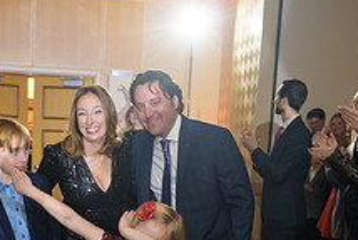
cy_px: 256
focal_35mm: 65
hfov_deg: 30.8
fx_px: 647
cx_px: 132
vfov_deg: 20.1
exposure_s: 1/125
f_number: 3.2
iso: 1250
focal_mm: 24
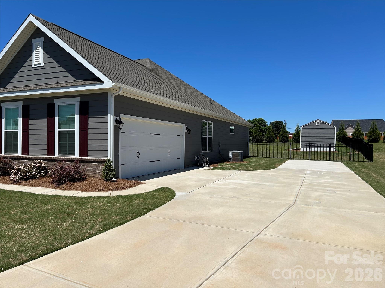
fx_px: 289
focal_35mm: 26
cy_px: 144
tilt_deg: -0.7
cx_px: 192
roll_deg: -0.1
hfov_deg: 67.3
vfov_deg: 53.1
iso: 50
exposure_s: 1/6993
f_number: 1.5
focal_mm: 5.7
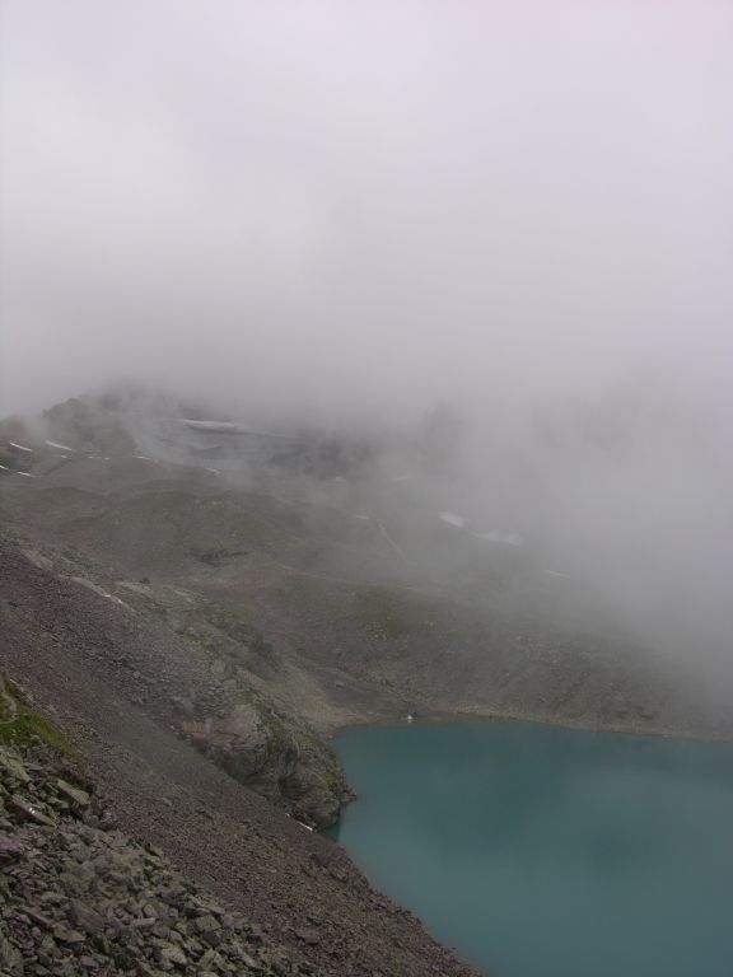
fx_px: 988
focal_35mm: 35
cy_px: 488
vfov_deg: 52.6
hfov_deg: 40.7
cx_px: 366
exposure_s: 1/124
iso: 50
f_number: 5
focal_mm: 8.9
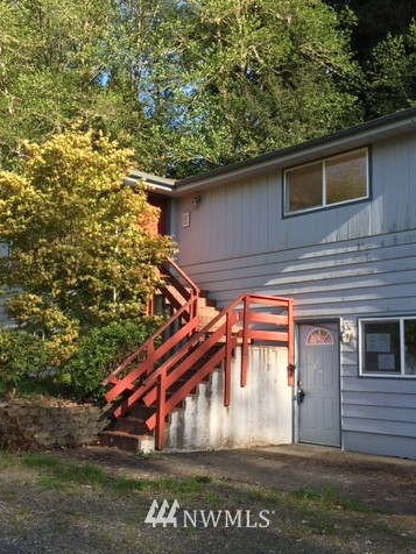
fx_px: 625
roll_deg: -0.7
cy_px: 278
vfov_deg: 47.9
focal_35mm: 39
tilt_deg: +7.4
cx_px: 210
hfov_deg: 36.8
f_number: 2.2
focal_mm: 4.15
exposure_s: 1/439
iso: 25
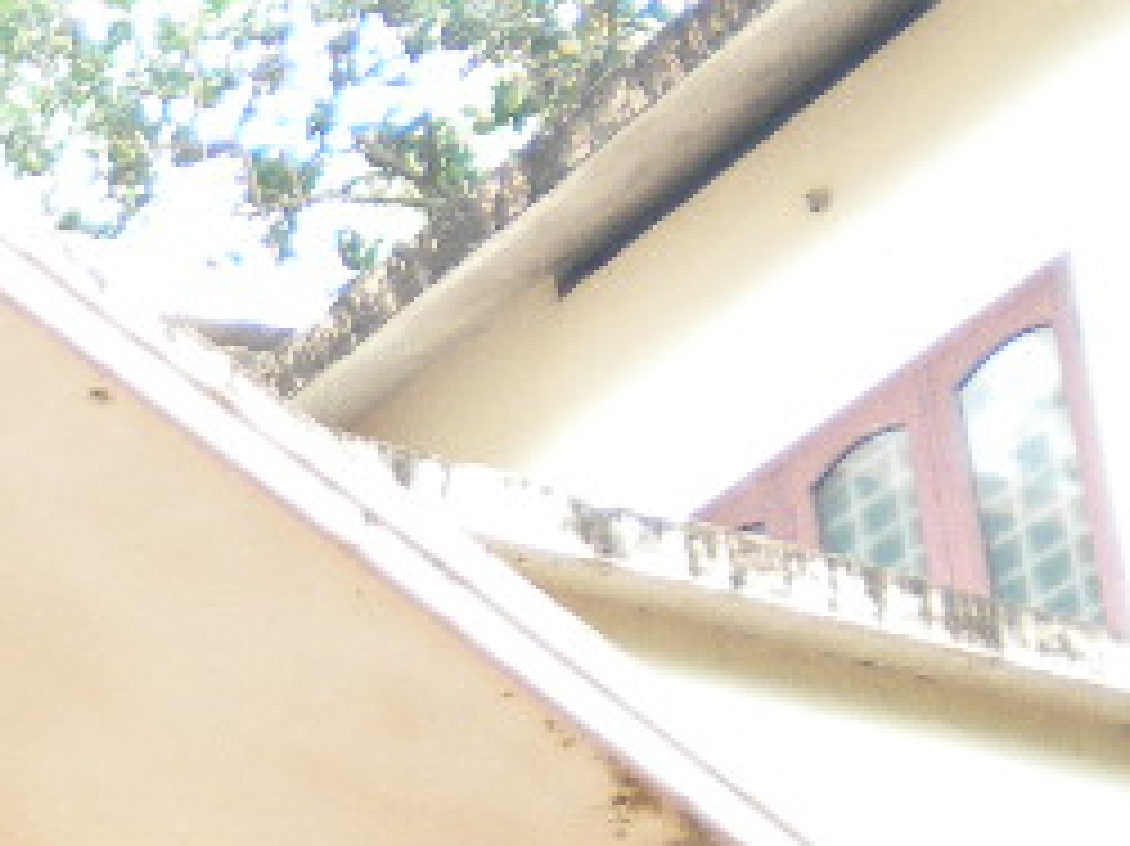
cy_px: 1300
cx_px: -477
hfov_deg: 13.2
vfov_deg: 10.0
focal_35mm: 143
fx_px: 4666
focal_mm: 6.3
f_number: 3.1
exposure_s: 1/53.6
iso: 172
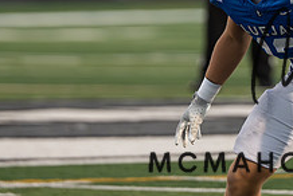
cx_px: 227
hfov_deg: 2.4
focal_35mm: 870
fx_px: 7090
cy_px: 38
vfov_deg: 1.6
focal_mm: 200
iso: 1250
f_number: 2.8
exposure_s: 1/1600
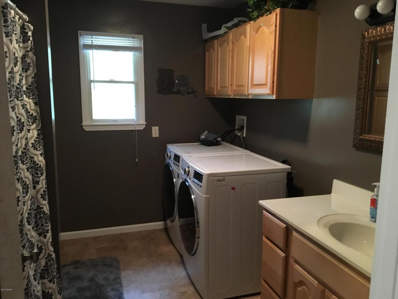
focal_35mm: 29
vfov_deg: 48.2
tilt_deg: -8.0
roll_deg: -0.3
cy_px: 150
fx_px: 333
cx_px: 199
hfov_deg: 61.7
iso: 250
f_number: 2.2
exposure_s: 1/15
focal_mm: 4.15
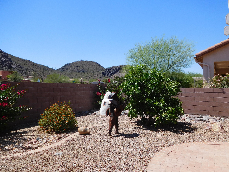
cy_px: 86
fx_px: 165
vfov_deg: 54.9
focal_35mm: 25
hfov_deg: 69.4
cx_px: 114
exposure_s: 1/1250
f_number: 3.4
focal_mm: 4.5
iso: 125
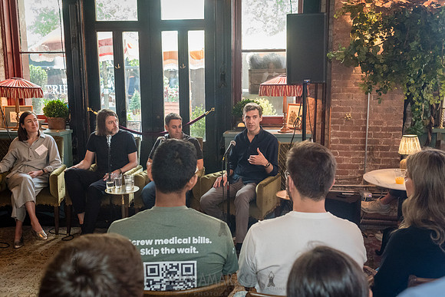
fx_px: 455
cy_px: 149
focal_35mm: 37
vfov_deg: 36.1
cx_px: 229
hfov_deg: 52.1
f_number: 4.5
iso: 4000
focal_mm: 35
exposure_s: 1/200
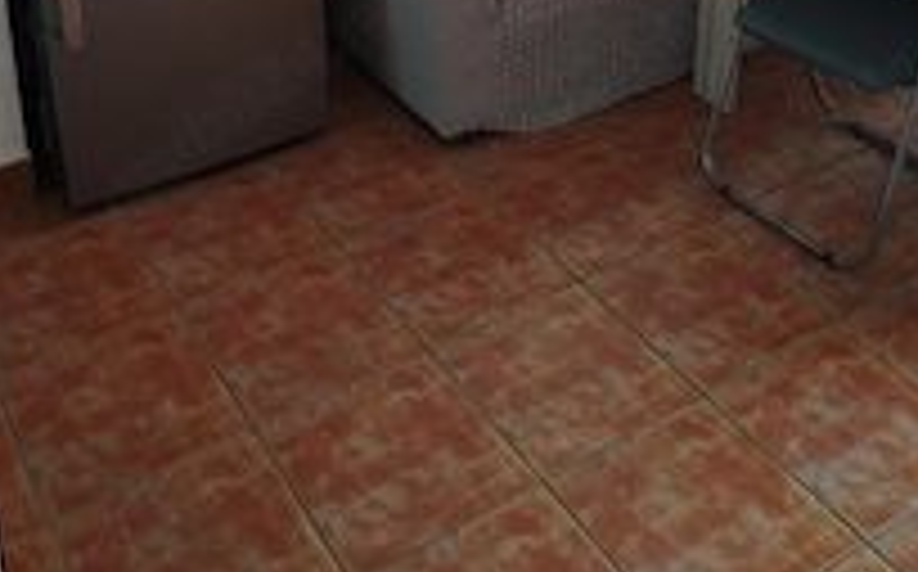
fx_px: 1250
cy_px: -176
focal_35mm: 50
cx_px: 414
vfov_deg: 22.9
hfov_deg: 40.3
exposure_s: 1/33
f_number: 1.7
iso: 160
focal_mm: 5.31
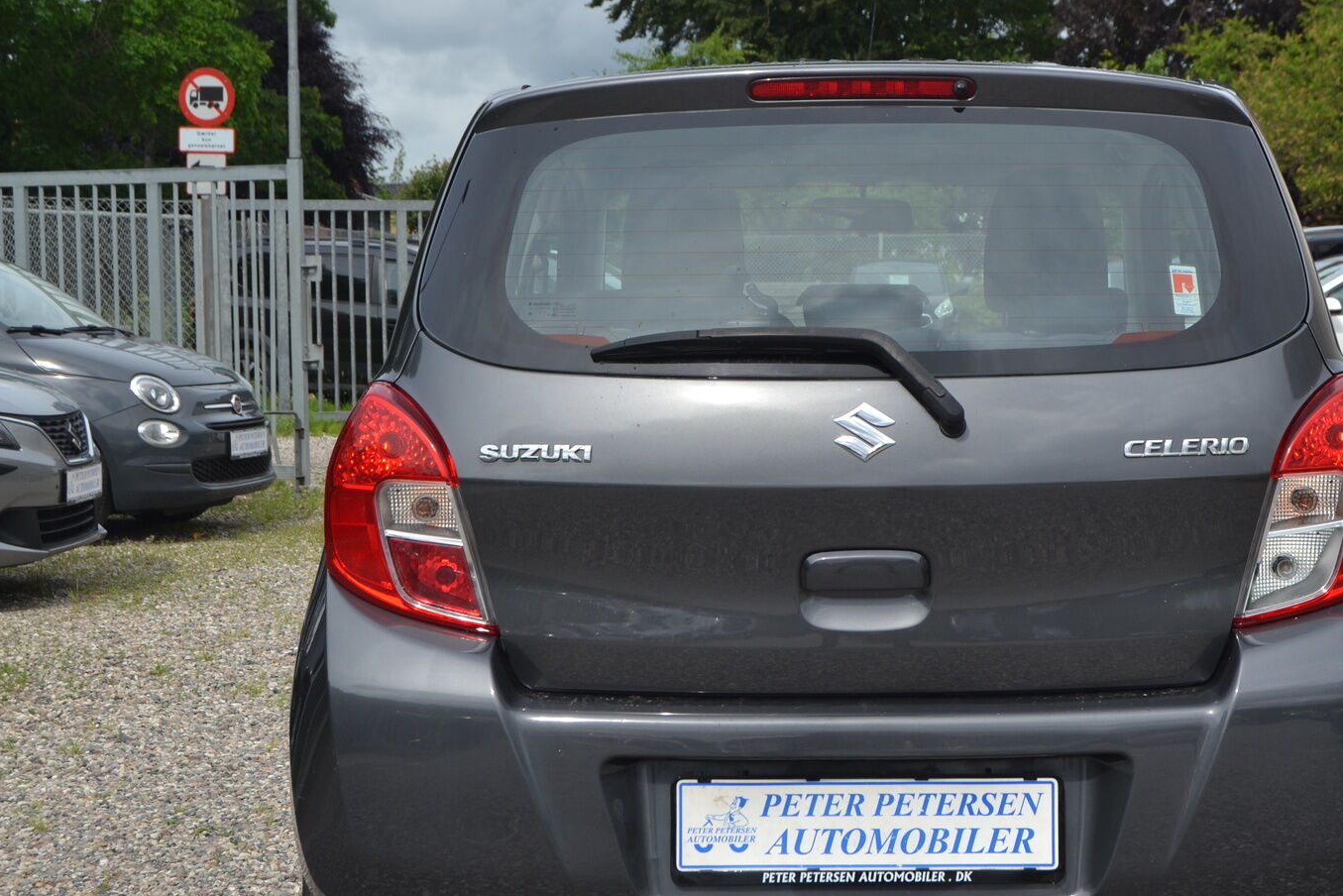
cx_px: 863
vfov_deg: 20.0
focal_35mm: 68
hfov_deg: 29.5
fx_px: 2537
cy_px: 512
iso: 100
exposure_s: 1/250
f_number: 8
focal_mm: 32
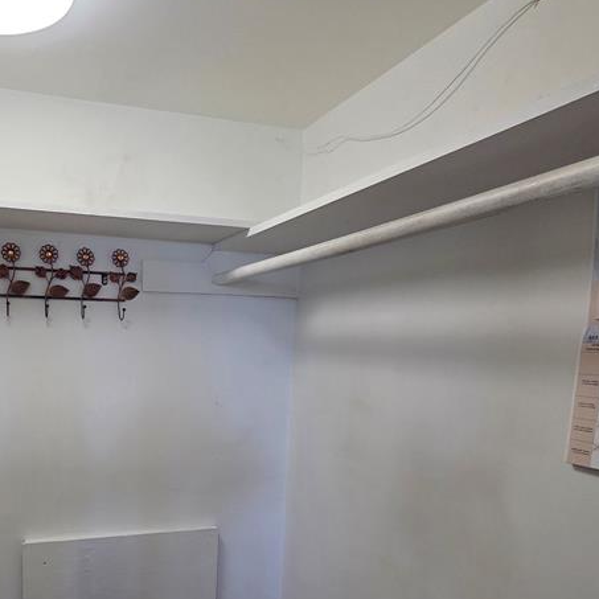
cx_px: 159
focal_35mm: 26
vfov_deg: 59.3
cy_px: 407
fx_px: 509
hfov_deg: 58.2
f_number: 2.2
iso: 200
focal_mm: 2.2
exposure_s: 1/120
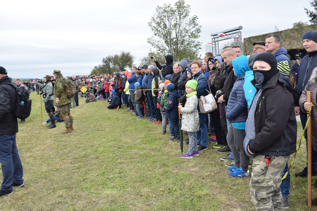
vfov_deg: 38.4
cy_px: 106
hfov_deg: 55.1
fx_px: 304
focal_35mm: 34
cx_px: 158
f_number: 8
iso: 100
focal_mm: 23
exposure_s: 1/80
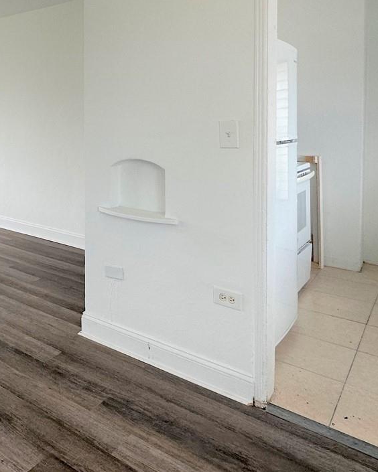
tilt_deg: -1.7
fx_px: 434
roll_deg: +0.1
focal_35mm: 31
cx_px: 26
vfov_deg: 55.1
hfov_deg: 42.5
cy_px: 132
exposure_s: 1/120
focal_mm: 2.22
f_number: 2.2
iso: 100
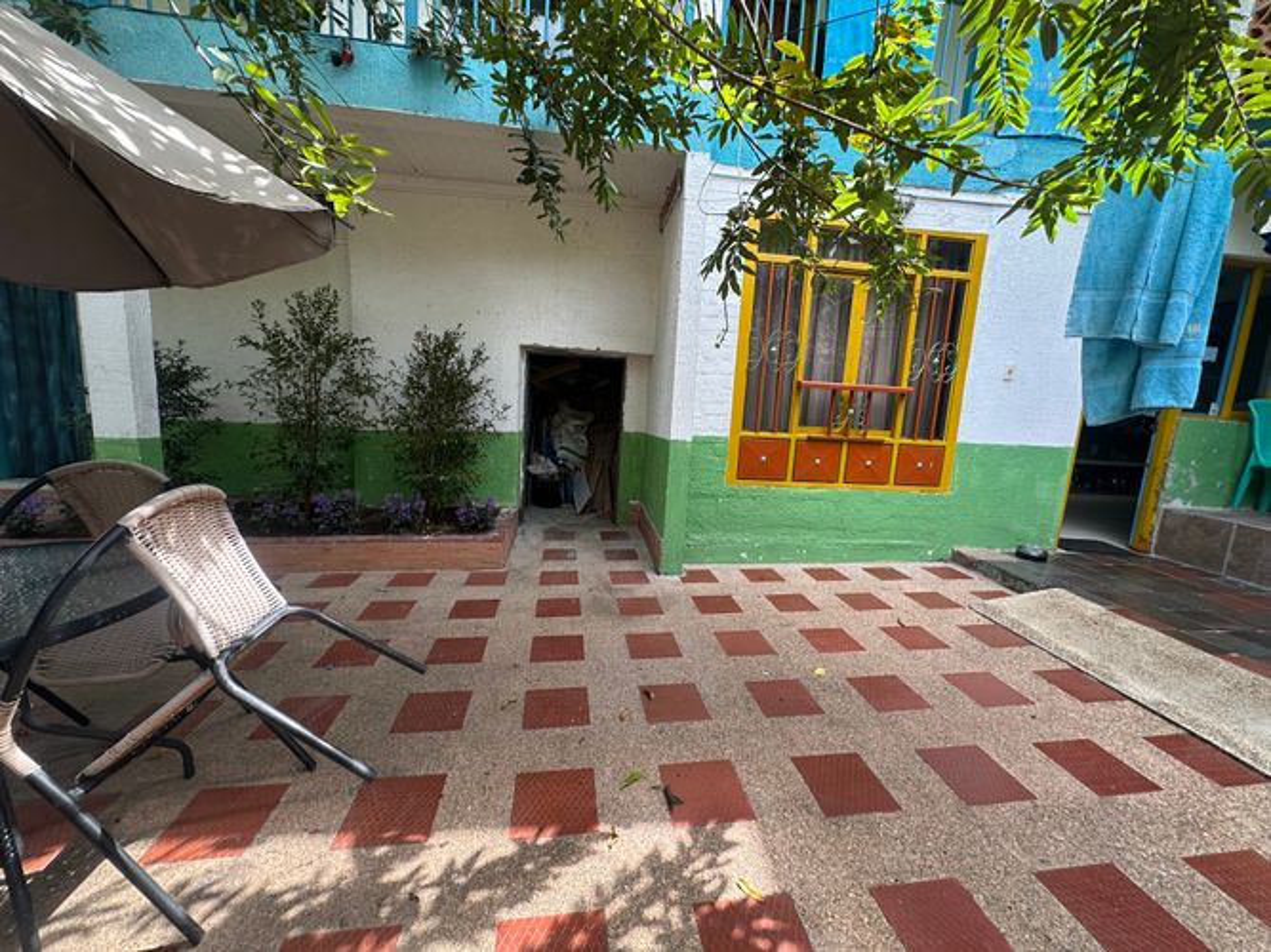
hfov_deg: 102.1
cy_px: 476
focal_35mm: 14
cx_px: 636
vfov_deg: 85.7
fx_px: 514
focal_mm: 2.22
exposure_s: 1/177
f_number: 2.2
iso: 40
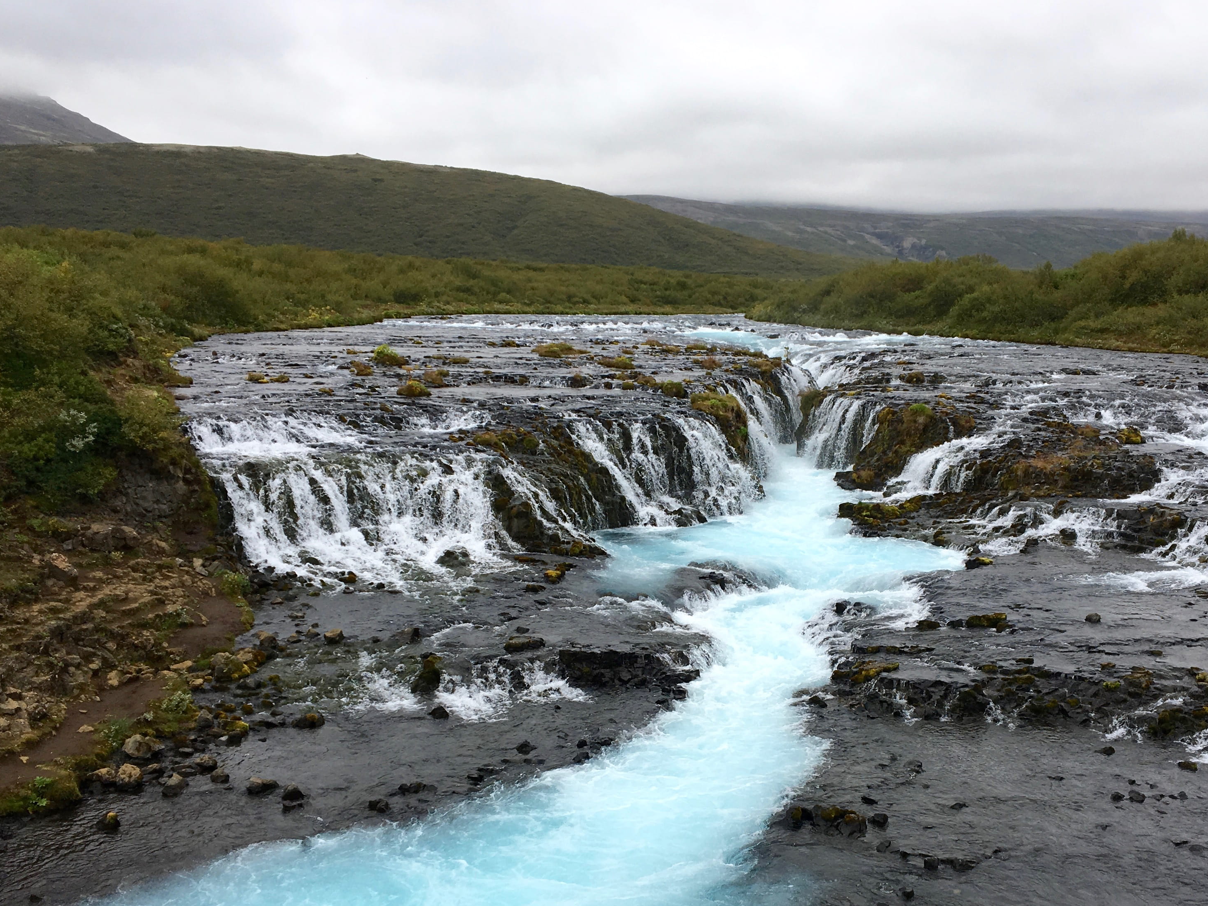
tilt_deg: -11.2
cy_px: 598
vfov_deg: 35.6
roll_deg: -1.2
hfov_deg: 46.6
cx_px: 700
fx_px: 1396
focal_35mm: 40
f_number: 2.2
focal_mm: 4.15
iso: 25
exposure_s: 1/986
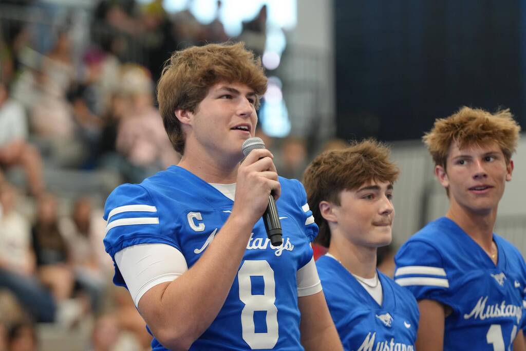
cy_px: 176
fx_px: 2893
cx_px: 263
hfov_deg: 10.4
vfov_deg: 6.9
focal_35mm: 198
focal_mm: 198
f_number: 4
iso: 2500
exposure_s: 1/200
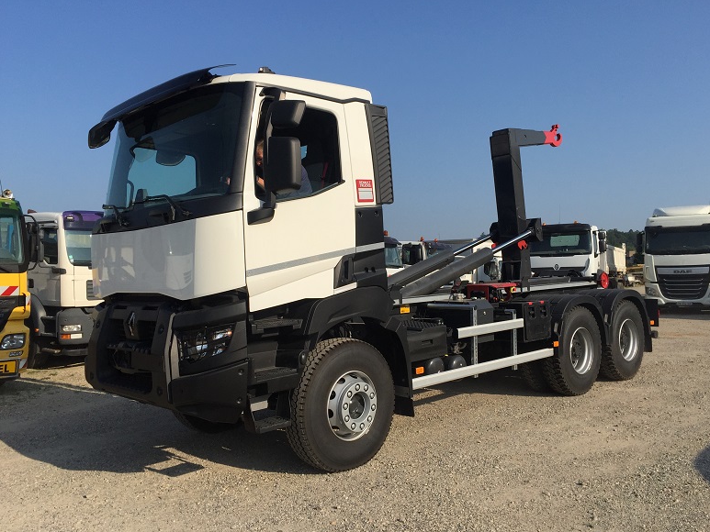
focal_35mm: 30
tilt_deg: +2.8
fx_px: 615
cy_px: 266
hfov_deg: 59.9
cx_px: 366
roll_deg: -0.9
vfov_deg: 46.8
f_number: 2.2
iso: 32
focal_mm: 4.15
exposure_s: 1/3300
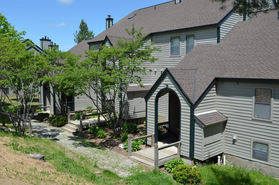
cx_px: 140
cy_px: 92
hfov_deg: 57.3
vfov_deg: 39.8
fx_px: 255
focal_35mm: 33
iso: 100
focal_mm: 22
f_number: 8
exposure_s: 1/250
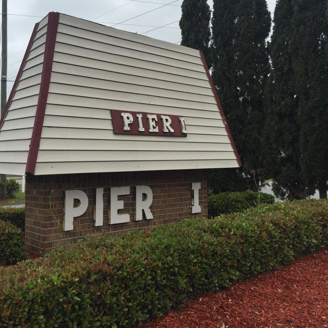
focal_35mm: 35
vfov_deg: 47.1
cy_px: 143
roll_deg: +1.1
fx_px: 375
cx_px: 162
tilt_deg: +3.5
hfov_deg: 47.2
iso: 32
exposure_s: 1/1980
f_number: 2.2
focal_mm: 4.15
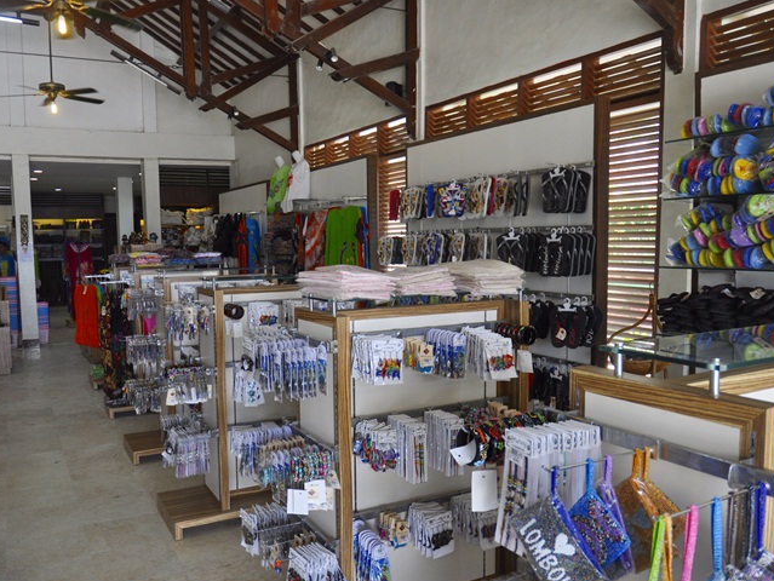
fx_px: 671
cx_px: 344
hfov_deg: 59.8
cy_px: 286
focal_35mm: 30
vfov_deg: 46.8
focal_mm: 18
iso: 400
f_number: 4.5
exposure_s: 1/80
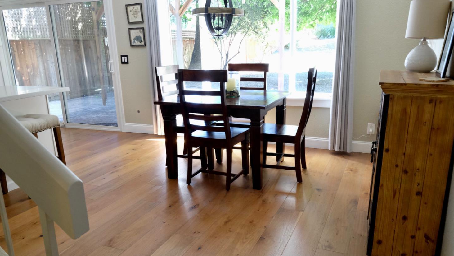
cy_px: 151
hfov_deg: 66.1
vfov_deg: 40.0
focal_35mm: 29
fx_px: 349
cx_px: 229
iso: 1600
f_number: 5.6
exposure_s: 1/20
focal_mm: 18.2
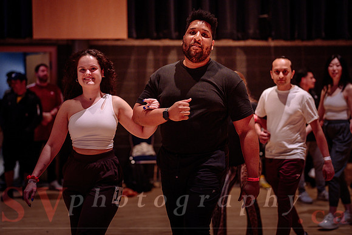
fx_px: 547
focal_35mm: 56
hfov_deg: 35.6
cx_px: 157
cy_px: 107
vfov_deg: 24.2
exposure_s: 1/200
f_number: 1.4
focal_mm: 50
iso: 1600
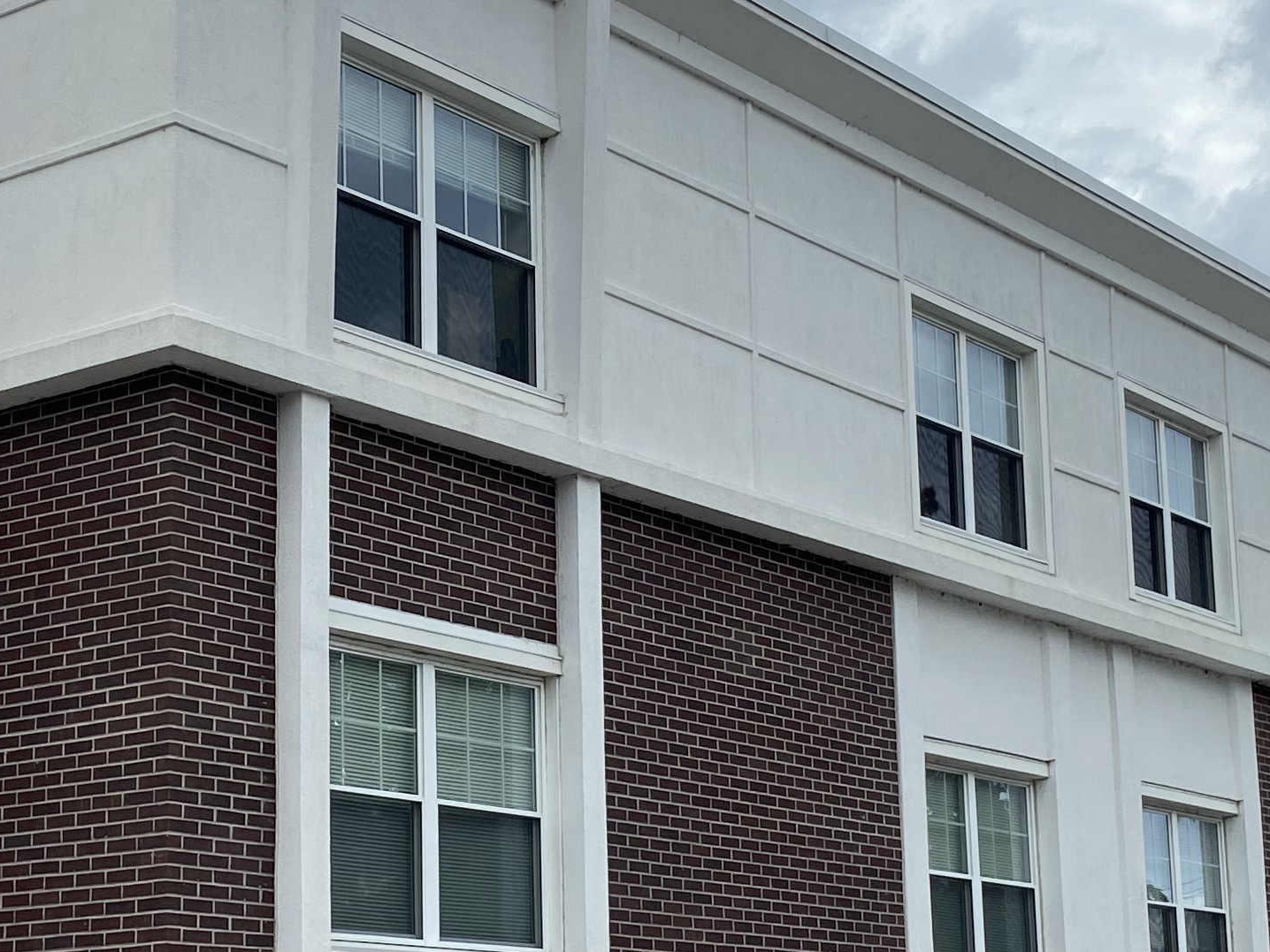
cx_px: 399
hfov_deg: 26.5
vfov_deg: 20.1
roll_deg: -0.7
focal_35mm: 73
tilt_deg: +9.5
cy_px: 658
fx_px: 2678
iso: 32
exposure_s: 1/1114
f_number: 1.8
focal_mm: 4.25
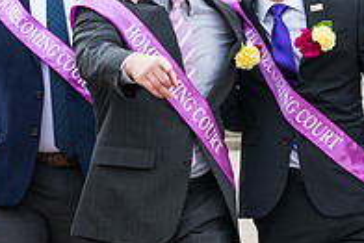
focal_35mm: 207
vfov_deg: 6.6
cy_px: 31
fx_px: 2094
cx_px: 279
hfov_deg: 9.9
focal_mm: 70
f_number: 4.5
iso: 250
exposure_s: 1/400
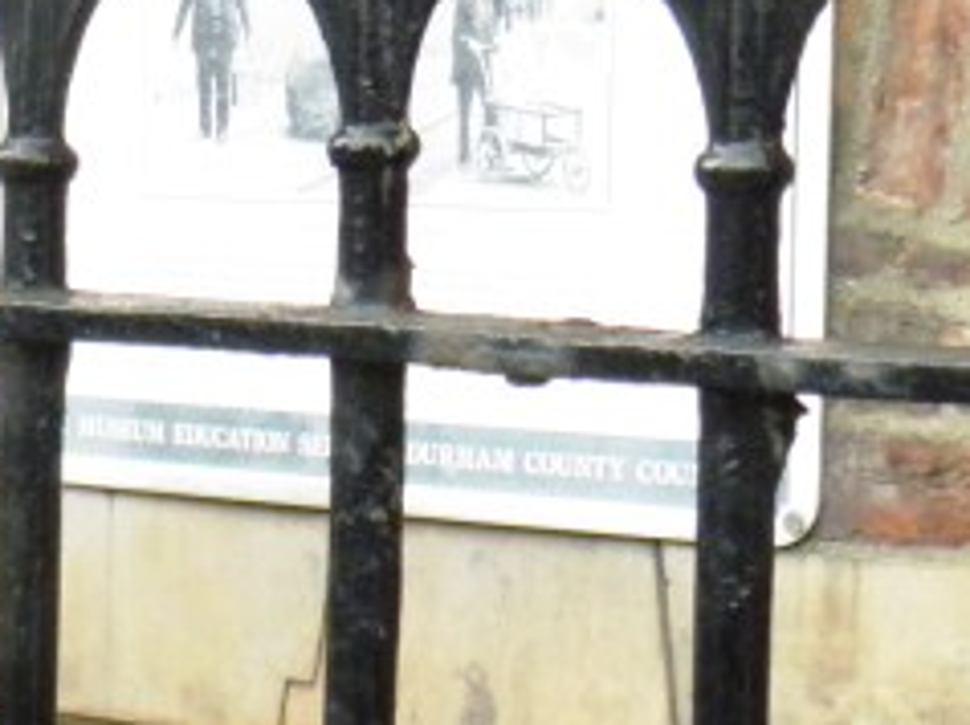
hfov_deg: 10.9
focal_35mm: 168
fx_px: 4703
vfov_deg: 8.8
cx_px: -844
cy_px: 692
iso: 200
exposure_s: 1/500
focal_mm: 7.1
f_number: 3.2
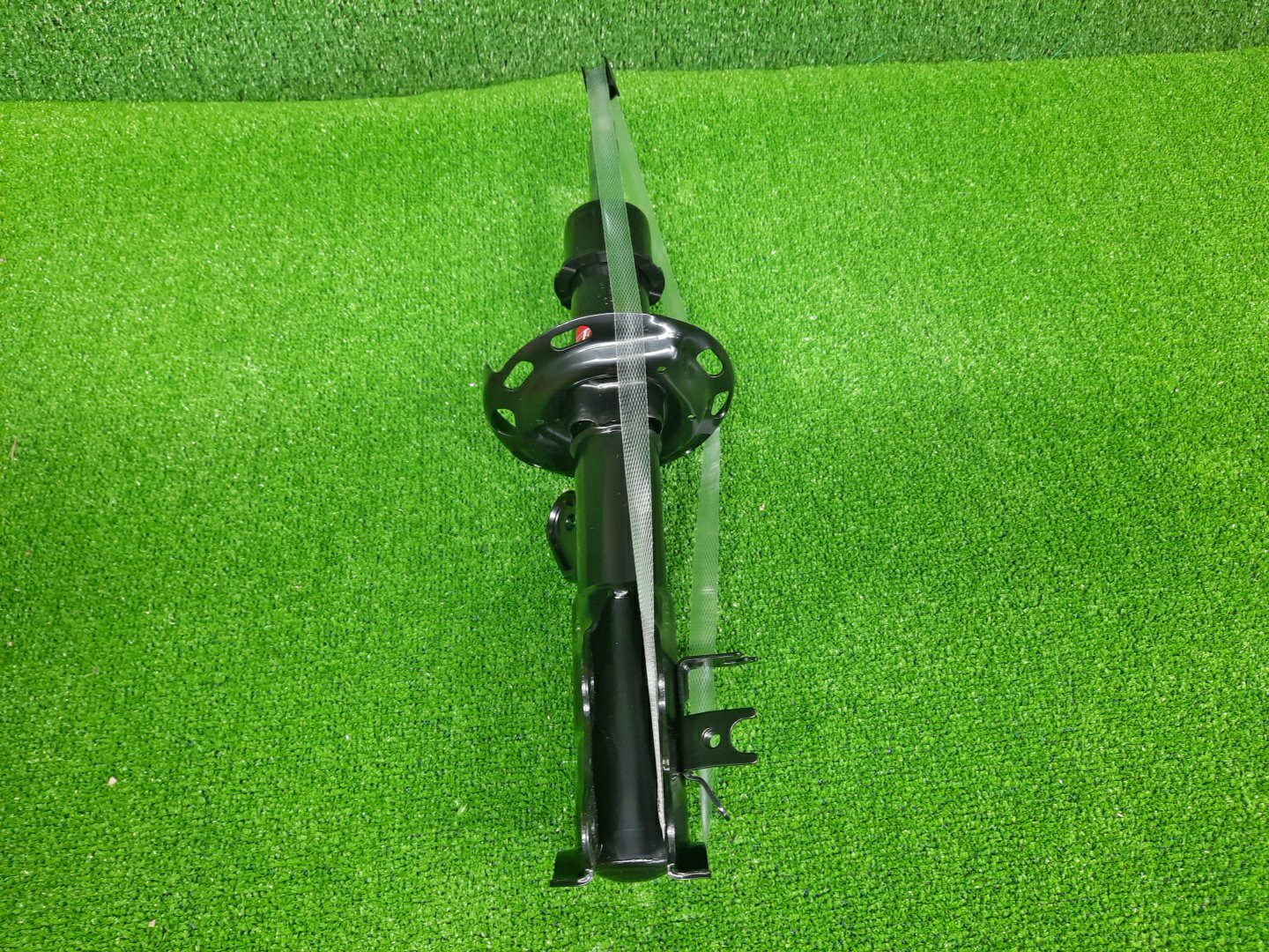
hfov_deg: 69.4
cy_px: 476
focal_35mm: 25
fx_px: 916
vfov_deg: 54.9
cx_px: 634
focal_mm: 4.6
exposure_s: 1/50
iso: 161
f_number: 2
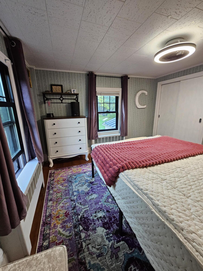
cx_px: 102
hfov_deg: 89.9
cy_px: 136
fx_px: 102
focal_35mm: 13
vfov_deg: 106.2
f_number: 2.2
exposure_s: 1/60
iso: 320
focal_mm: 2.2
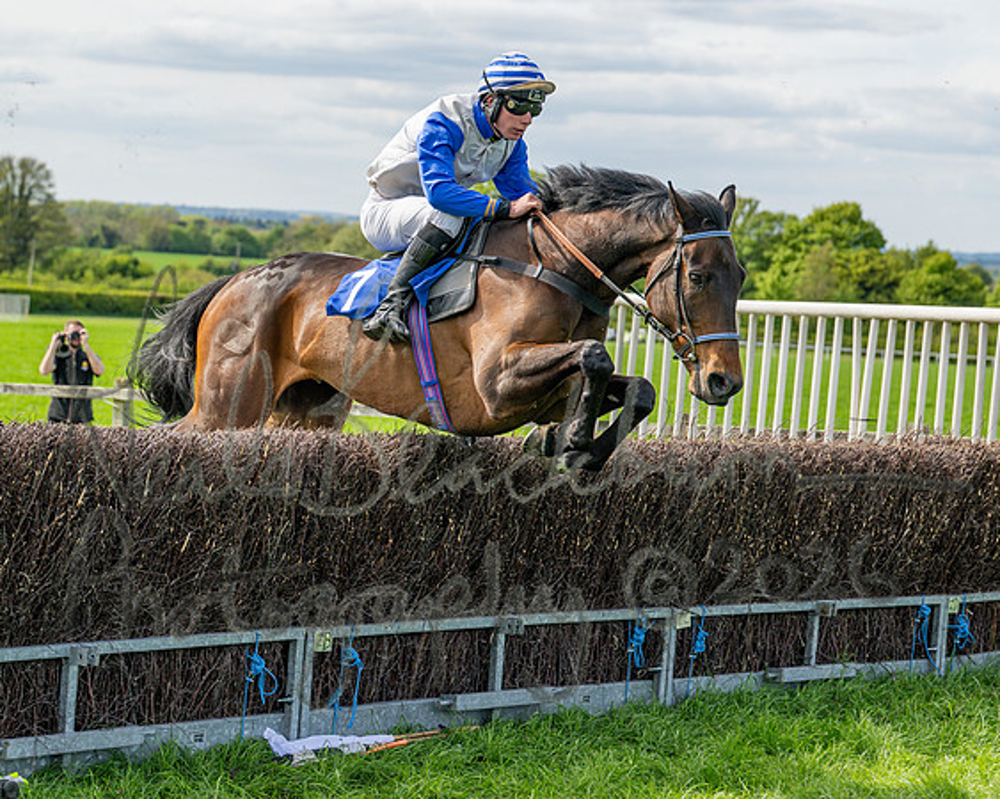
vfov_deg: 15.7
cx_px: 428
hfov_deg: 19.5
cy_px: 469
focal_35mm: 98
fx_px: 2906
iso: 200
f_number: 4
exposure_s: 1/1600
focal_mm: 70
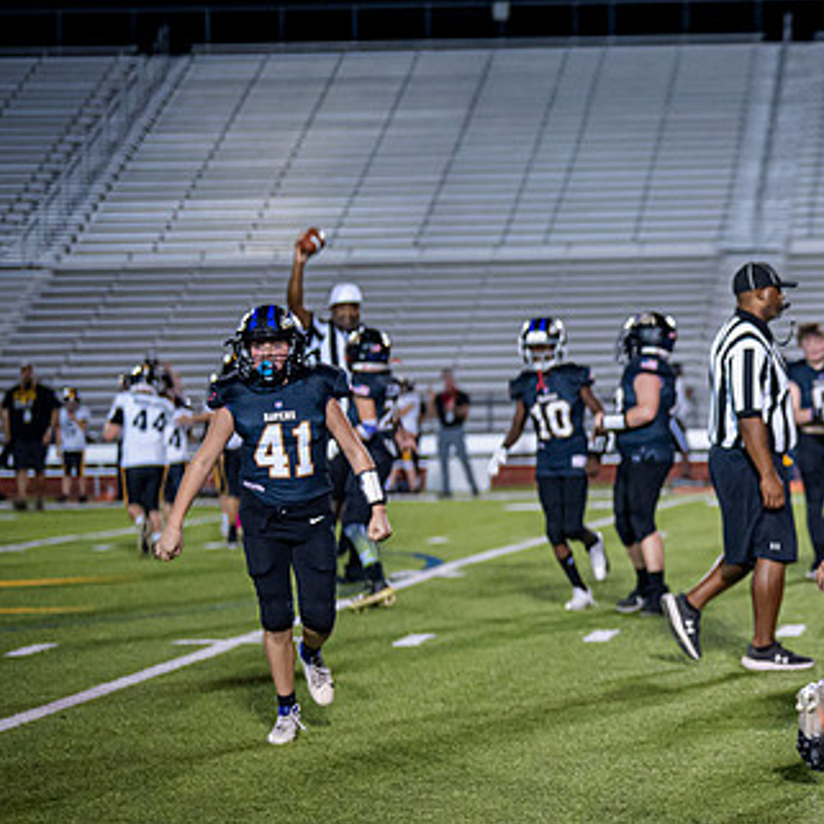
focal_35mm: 142
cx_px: 1147
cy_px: 567
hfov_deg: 11.9
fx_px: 3824
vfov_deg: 12.3
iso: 800
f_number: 1.2
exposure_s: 1/1000
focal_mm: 50
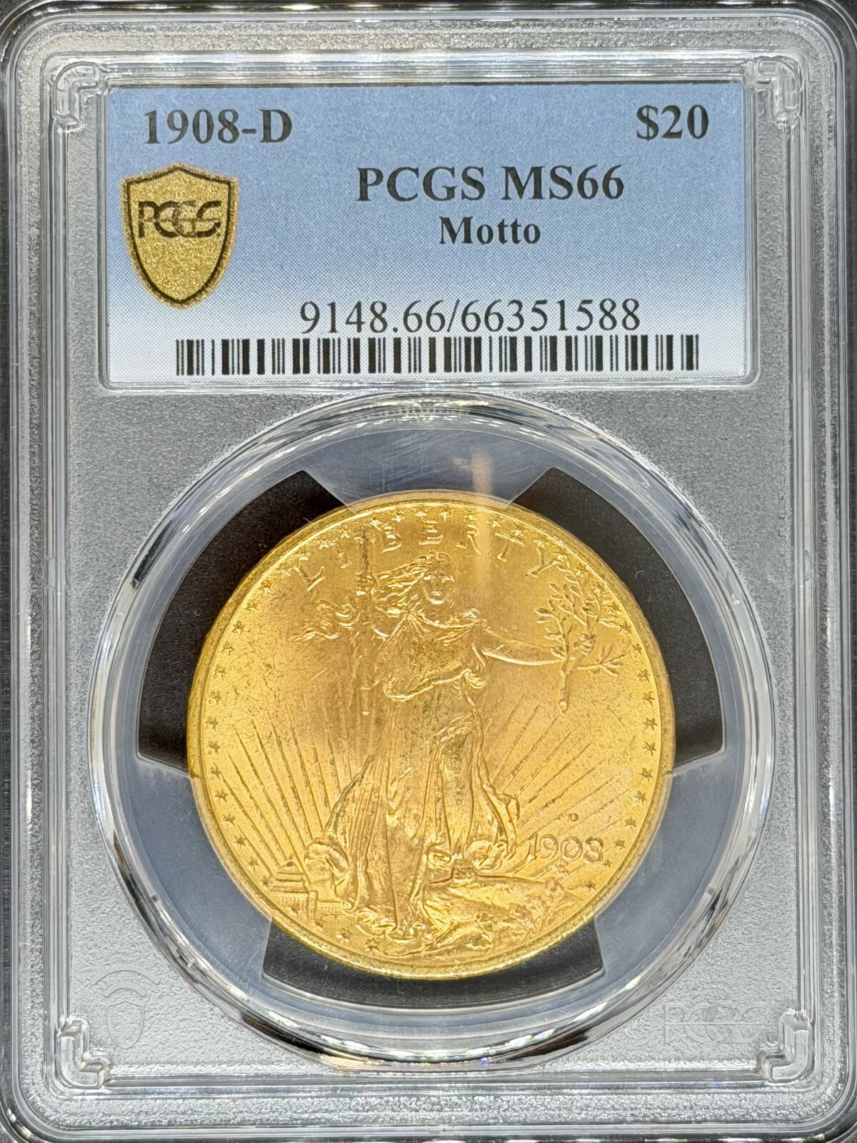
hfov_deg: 30.3
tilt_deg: -86.3
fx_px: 1584
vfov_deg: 39.7
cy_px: 572
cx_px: 428
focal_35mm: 48
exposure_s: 1/200
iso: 50
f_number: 1.78
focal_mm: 6.76
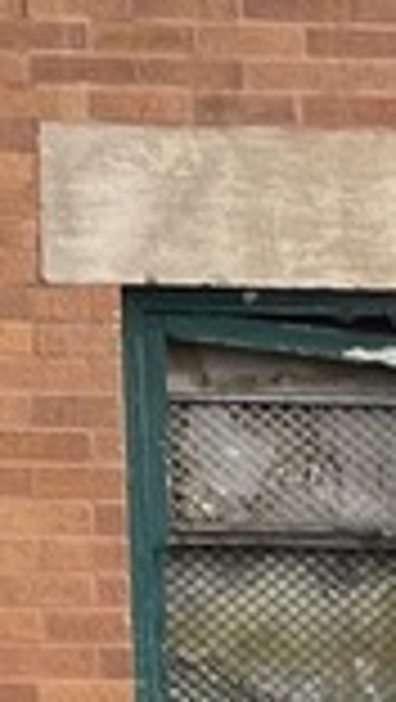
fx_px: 3521
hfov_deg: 6.0
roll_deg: -1.3
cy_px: -896
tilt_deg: +14.9
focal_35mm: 189
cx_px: -711
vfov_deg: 10.1
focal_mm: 5.1
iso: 32
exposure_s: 1/867
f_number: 1.6
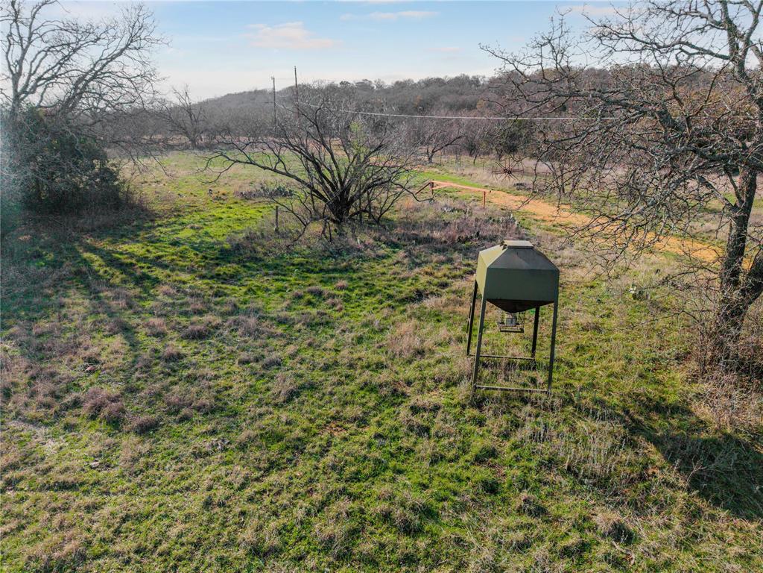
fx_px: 529
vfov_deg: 56.8
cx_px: 382
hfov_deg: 71.6
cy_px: 286
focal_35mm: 24
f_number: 1.8
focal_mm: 8.67
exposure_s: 1/6000
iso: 420
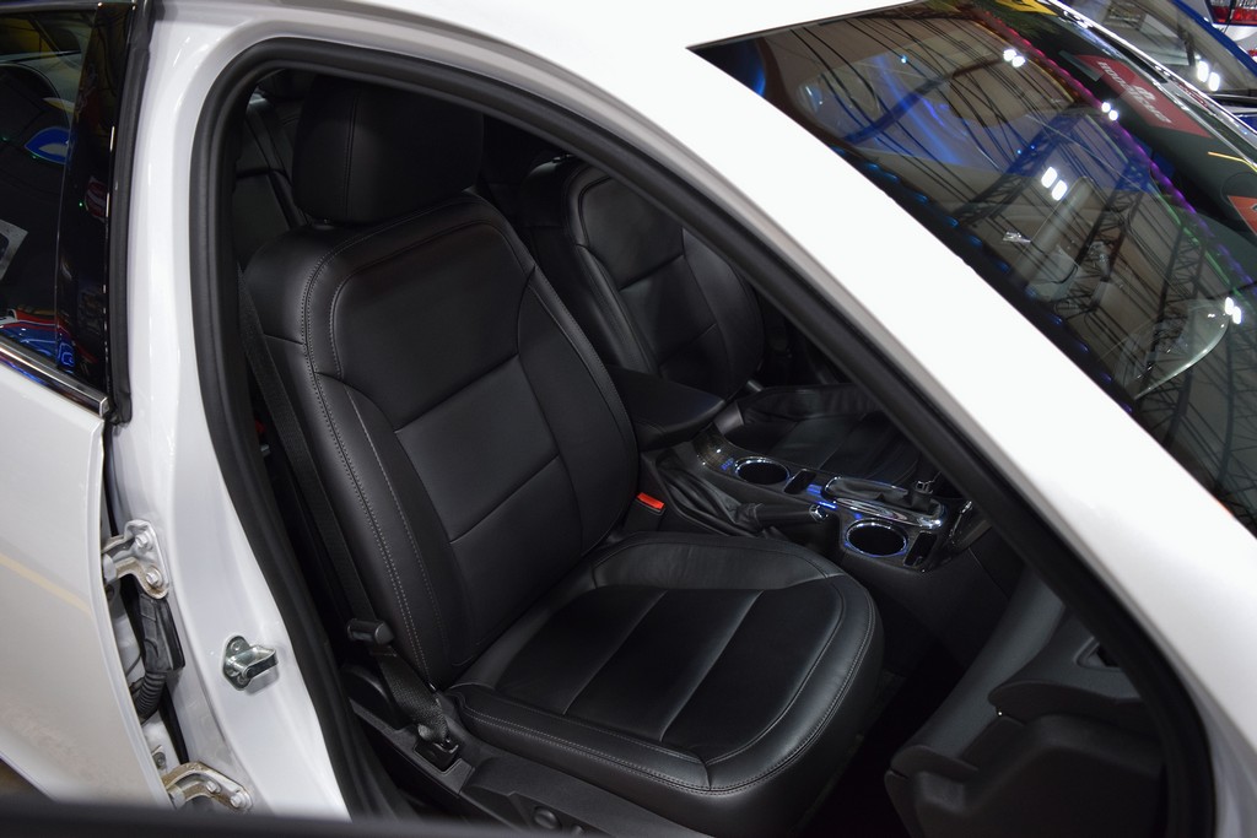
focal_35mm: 27
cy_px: 419
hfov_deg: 67.4
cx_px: 628
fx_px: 943
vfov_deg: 47.9
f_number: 3.5
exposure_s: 1/60
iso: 1250
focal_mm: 18
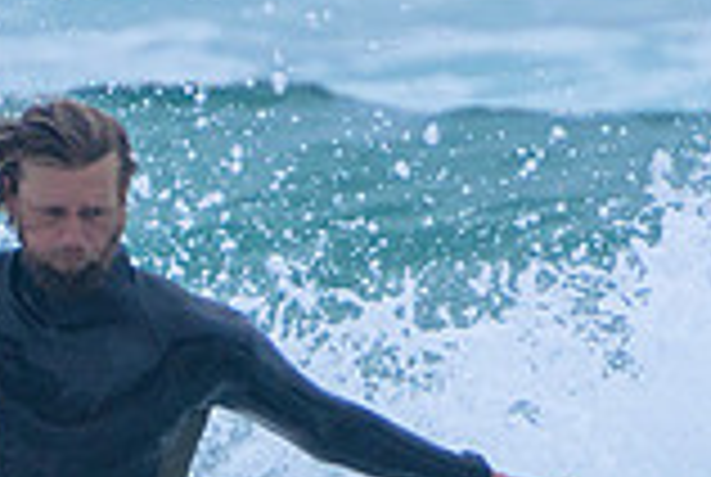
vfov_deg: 0.7
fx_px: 39891
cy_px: 720
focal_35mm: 2016
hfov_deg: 1.0
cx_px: -203
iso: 560
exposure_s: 1/2000
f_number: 5.6
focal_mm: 400
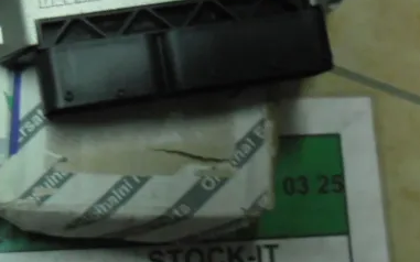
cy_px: 113
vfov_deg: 16.9
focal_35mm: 77
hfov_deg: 26.4
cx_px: 101
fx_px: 881
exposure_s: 1/22
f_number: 3.5
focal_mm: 4.9
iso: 400
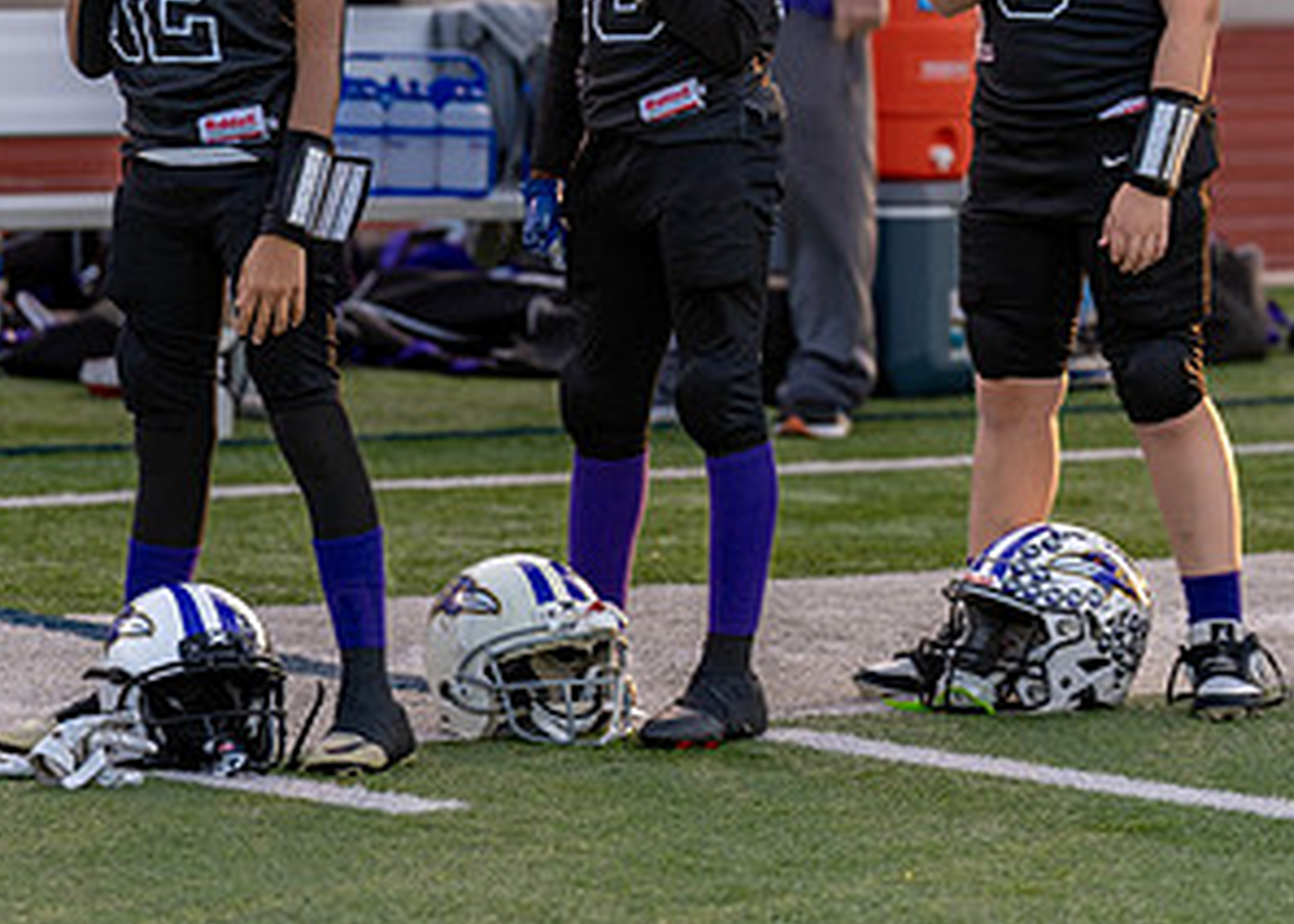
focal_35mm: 248
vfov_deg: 5.8
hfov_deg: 8.1
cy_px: 157
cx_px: 715
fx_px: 9112
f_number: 2.8
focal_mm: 121
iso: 200
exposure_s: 1/640
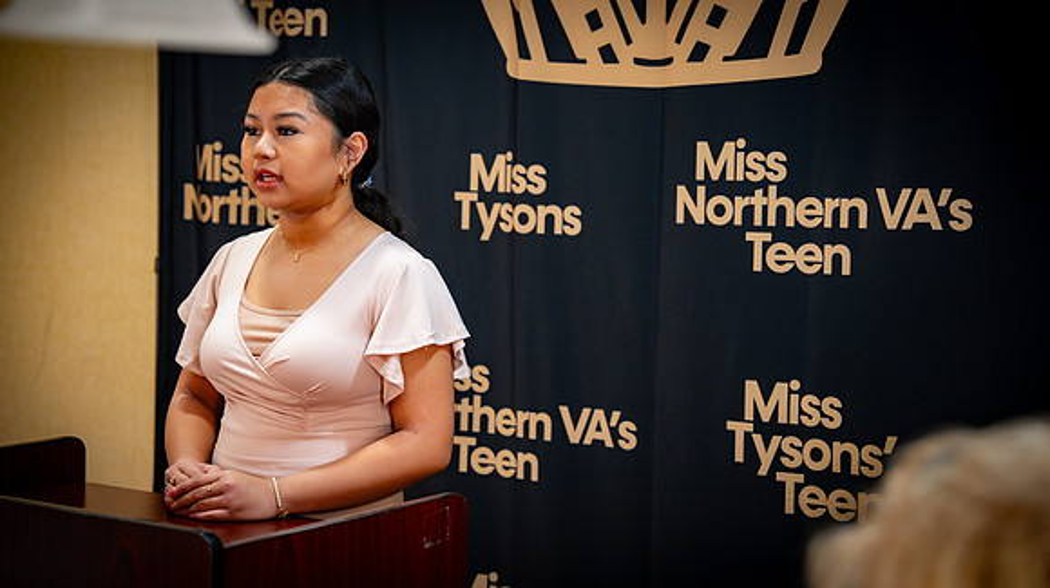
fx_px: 2040
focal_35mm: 73
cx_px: 525
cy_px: 294
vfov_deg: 16.4
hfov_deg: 28.9
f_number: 2.8
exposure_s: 1/125
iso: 800
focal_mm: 70
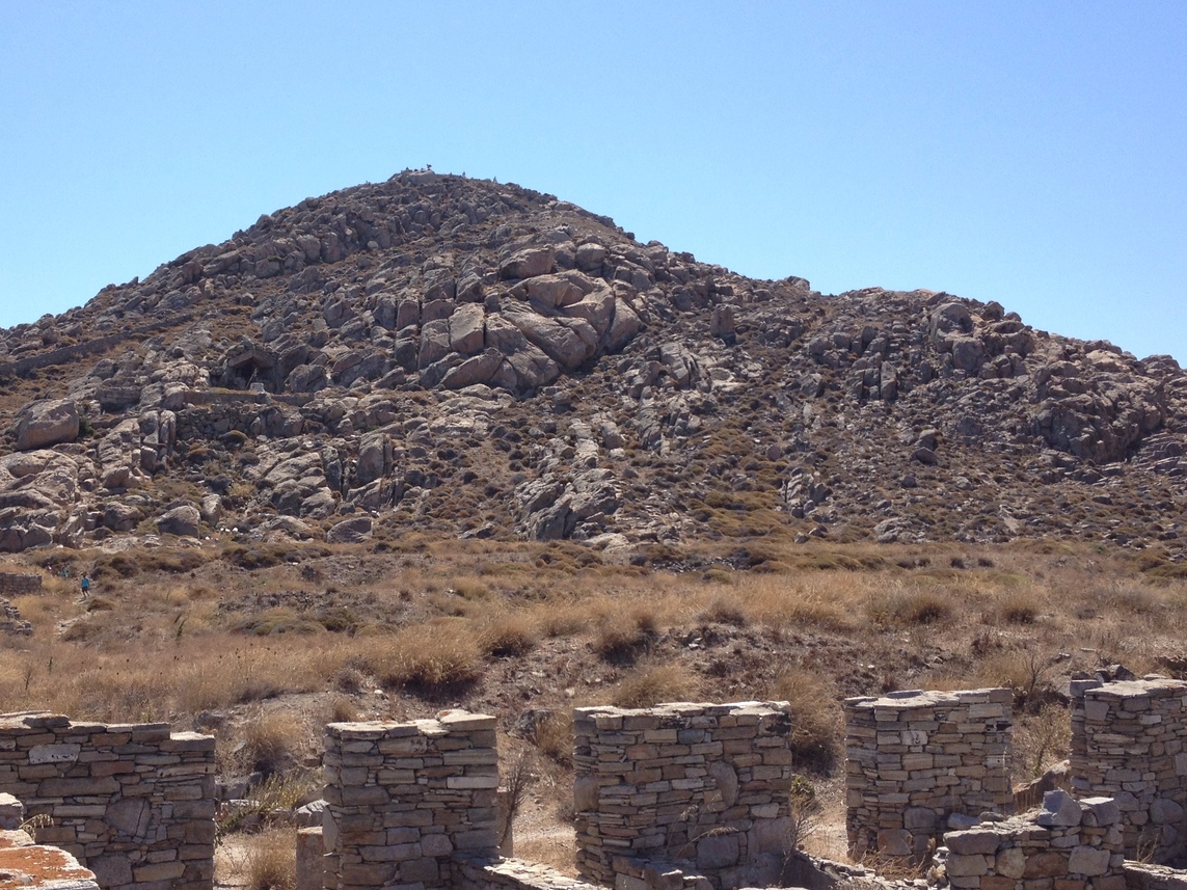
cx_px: 433
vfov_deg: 29.7
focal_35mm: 49
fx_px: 1680
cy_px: 488
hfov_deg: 38.6
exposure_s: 1/1453
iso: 50
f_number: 2.4
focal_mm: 4.28
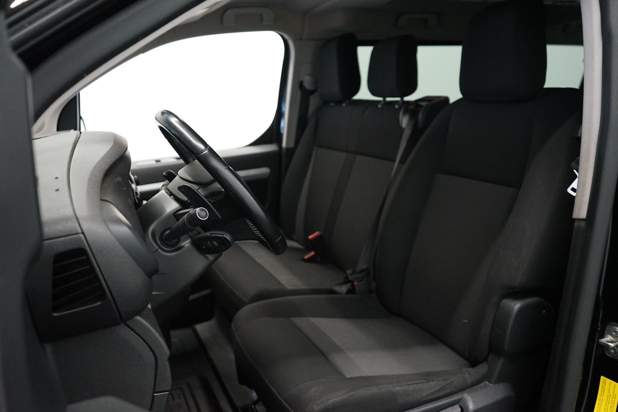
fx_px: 498
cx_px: 309
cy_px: 206
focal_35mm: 29
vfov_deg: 45.0
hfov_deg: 63.7
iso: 4000
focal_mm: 29
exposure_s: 1/160
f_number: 3.5
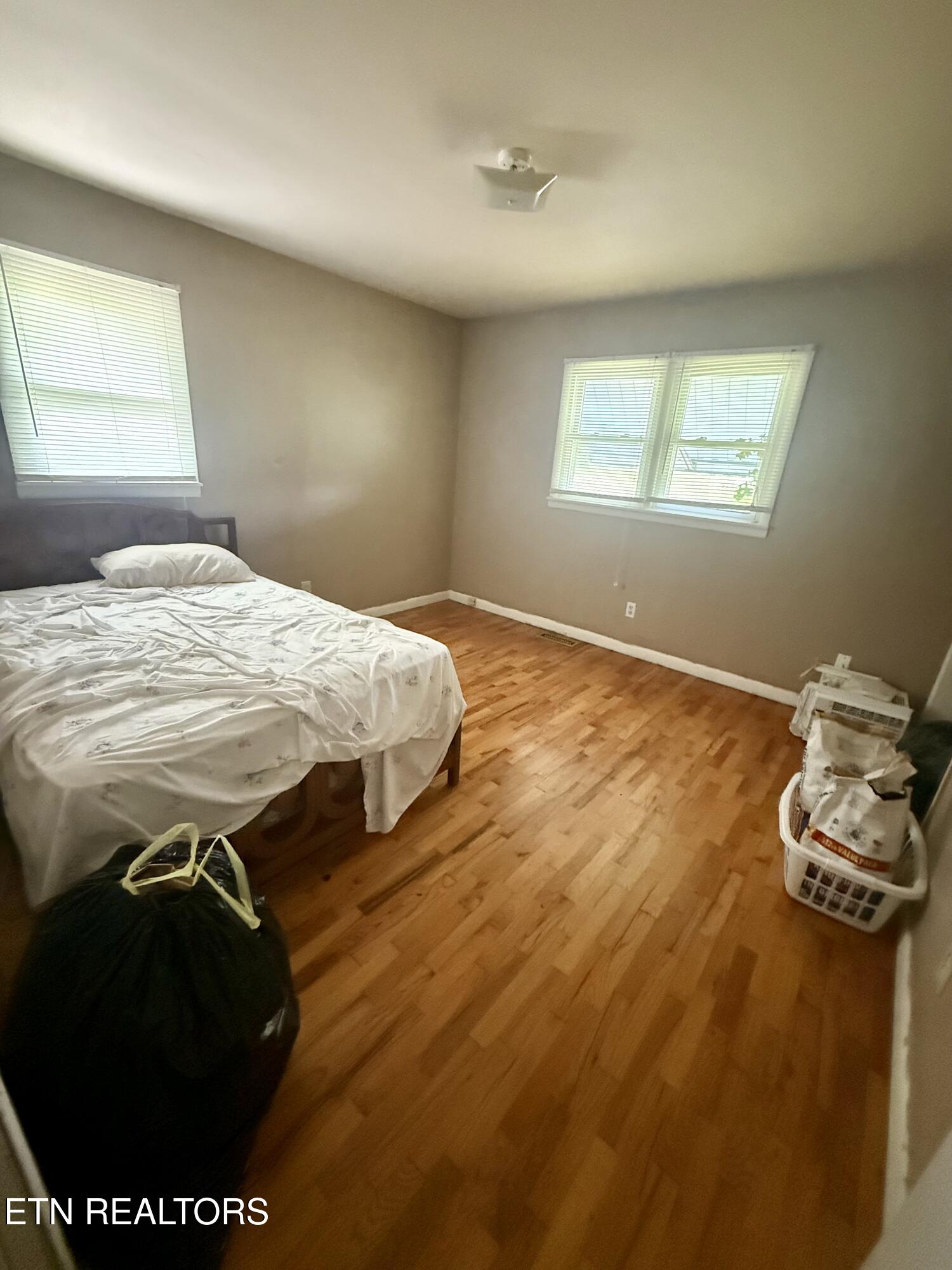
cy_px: 635
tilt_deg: -18.6
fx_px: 513
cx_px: 476
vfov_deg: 102.1
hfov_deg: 85.7
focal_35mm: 14
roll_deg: -5.2
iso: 1250
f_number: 2.2
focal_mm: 2.22
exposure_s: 1/60
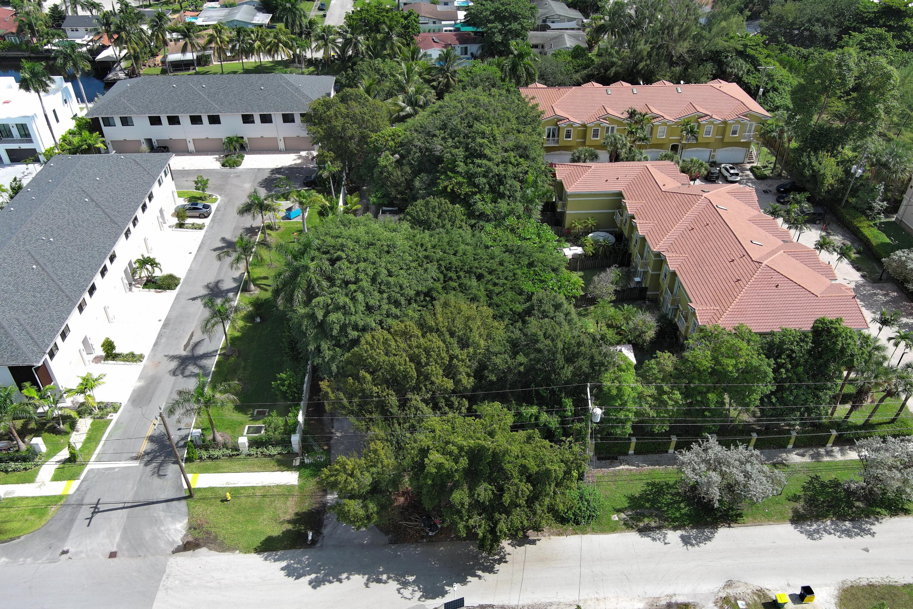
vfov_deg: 45.0
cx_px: 456
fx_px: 735
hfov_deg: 63.7
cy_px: 304
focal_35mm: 29
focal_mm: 10.57
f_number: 2.8
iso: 100
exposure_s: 1/975
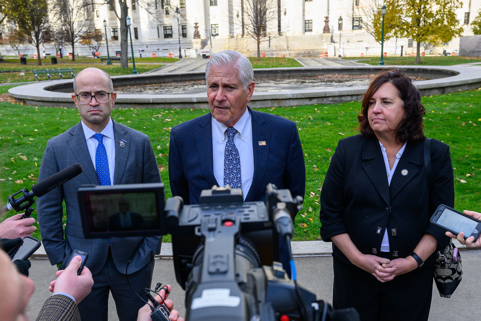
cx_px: 242
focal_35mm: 38
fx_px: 508
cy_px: 203
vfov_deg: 34.8
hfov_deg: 50.7
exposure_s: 1/250
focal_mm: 23
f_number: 5.6
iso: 360
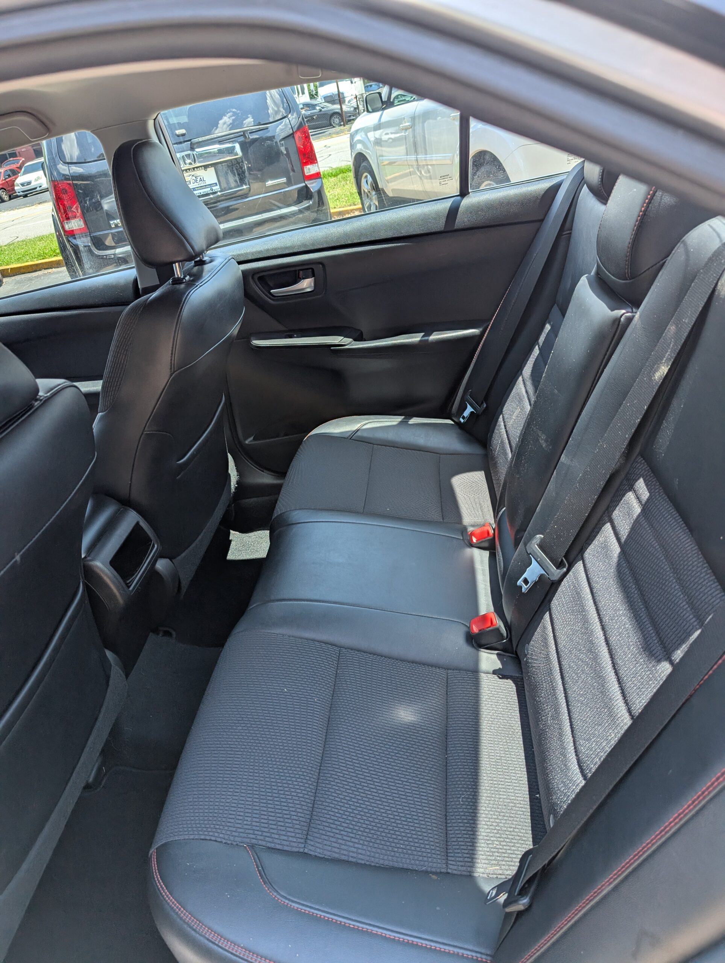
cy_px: 482
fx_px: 668
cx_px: 362
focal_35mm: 24
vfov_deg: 71.5
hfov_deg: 56.9
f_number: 1.68
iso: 21
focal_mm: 6.9
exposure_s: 1/241
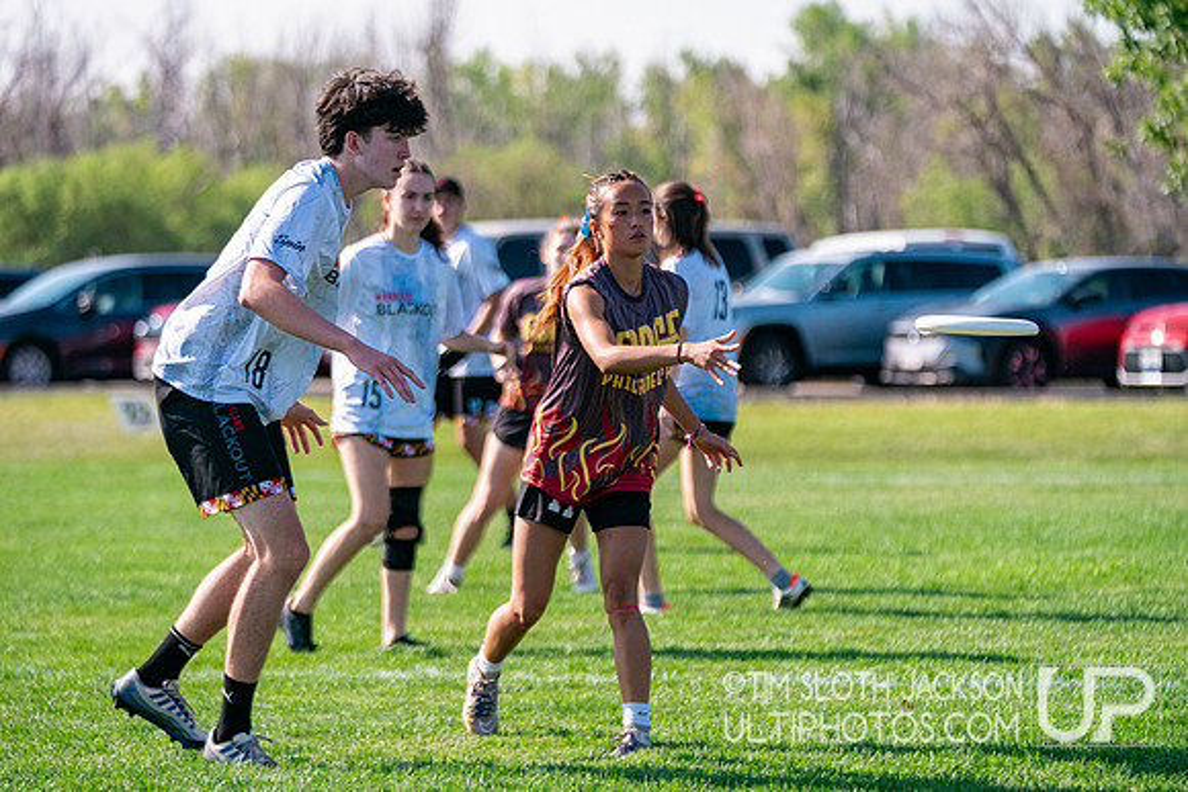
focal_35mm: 152
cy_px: 402
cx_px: 614
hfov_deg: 13.5
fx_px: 5004
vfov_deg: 9.1
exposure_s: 1/12800
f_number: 2.8
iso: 1000
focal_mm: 124
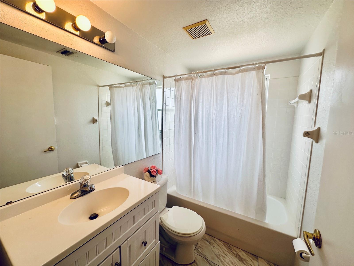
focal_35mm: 14
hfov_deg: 102.1
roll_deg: -1.9
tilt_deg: -5.8
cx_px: 177
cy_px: 133
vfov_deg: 85.7
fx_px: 143
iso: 40
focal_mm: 2.22
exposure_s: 1/122
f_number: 2.2
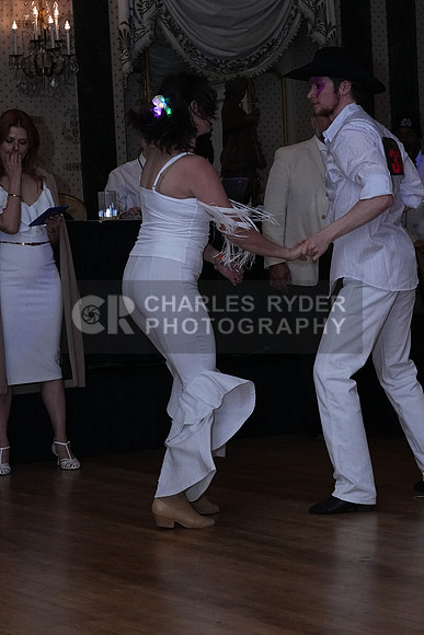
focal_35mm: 102
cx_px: 212
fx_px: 1801
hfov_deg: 13.4
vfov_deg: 20.0
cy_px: 318
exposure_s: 1/200
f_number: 7.1
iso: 5000
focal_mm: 68
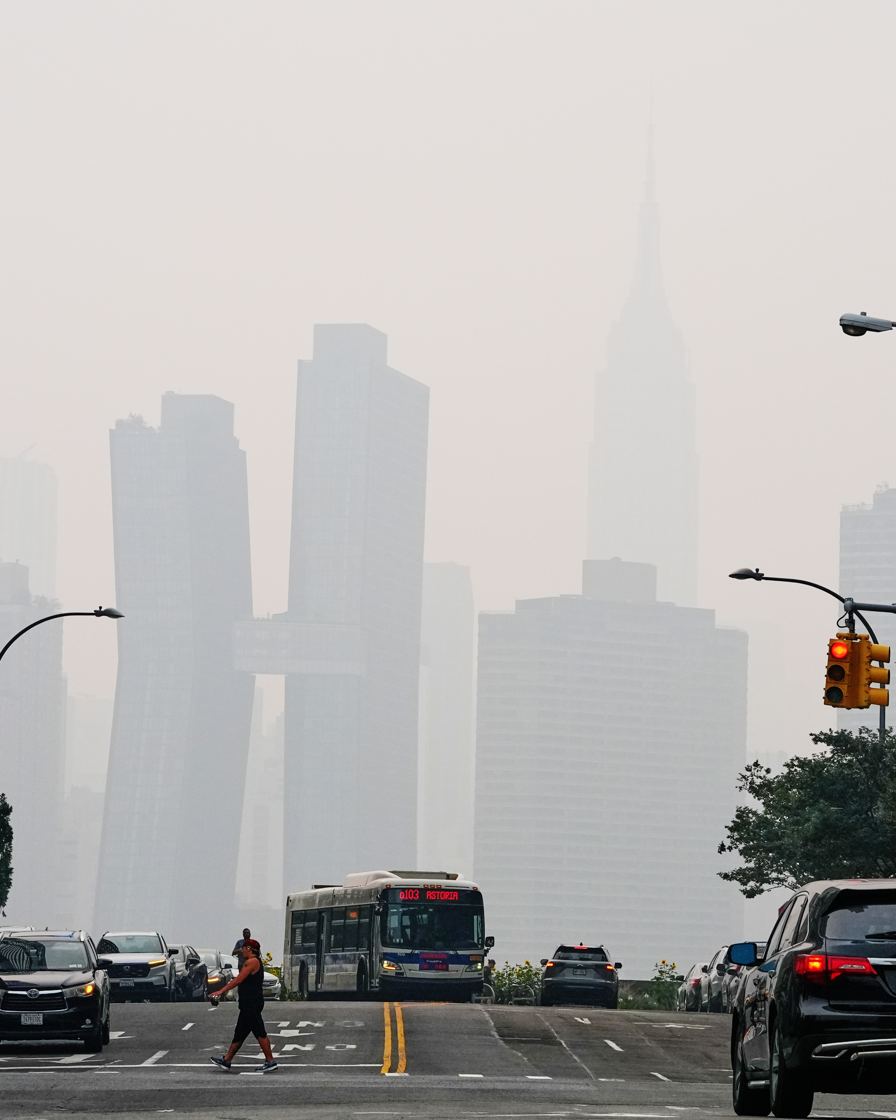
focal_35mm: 151
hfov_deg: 10.2
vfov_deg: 12.8
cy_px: 560
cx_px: 561
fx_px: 5005
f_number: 7.1
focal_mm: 107
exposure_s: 1/6400
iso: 1600
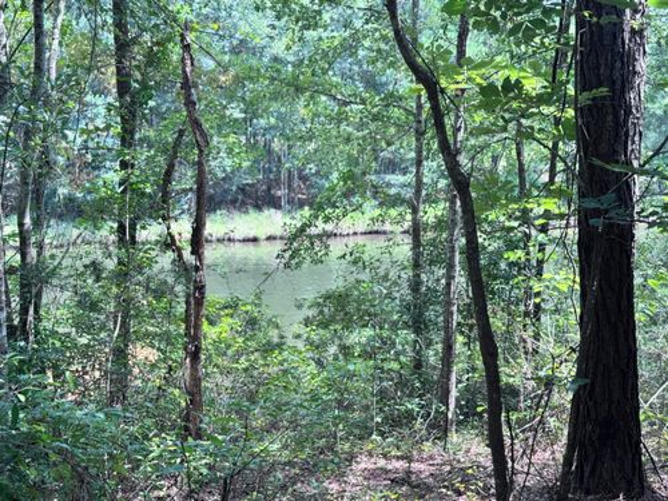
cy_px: 250
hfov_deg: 39.7
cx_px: 334
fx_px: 926
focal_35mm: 48
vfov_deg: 30.3
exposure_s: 1/399
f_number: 1.78
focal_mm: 6.76
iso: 64
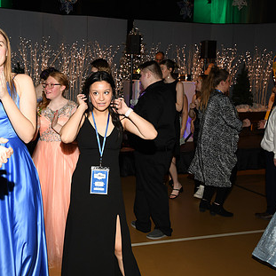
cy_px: 143
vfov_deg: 36.8
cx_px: 70
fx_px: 415
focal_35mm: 46
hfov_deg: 36.0
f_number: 5.6
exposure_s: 1/60
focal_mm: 29
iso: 400
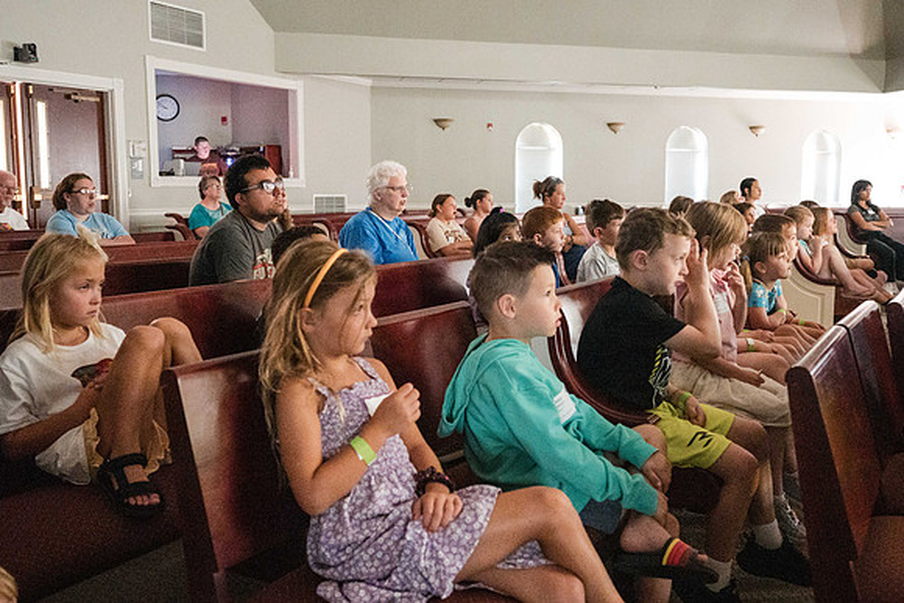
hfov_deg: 58.3
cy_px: 289
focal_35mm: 32
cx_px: 452
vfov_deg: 40.8
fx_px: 811
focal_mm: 30
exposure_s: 1/30
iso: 25600
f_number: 4
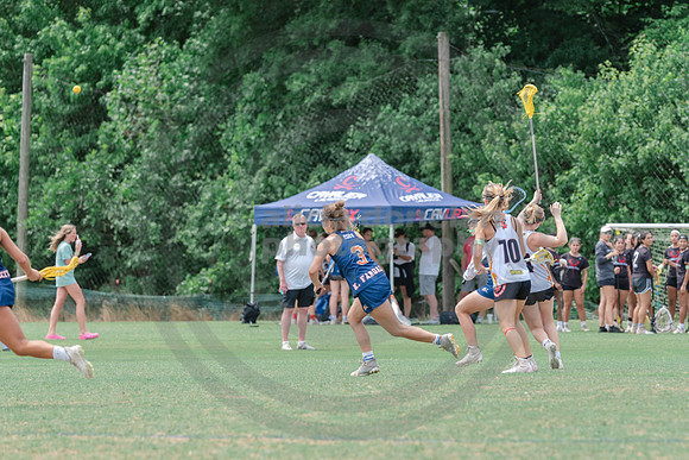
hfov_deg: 6.4
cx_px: 550
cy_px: 273
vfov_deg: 4.3
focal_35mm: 323
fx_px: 6175
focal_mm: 200
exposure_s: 1/1000
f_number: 4
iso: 250
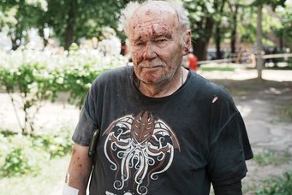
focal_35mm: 41
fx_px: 333
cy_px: 84
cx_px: 133
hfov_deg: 47.3
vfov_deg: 32.6
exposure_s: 1/250
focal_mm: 35
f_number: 3.5
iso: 100
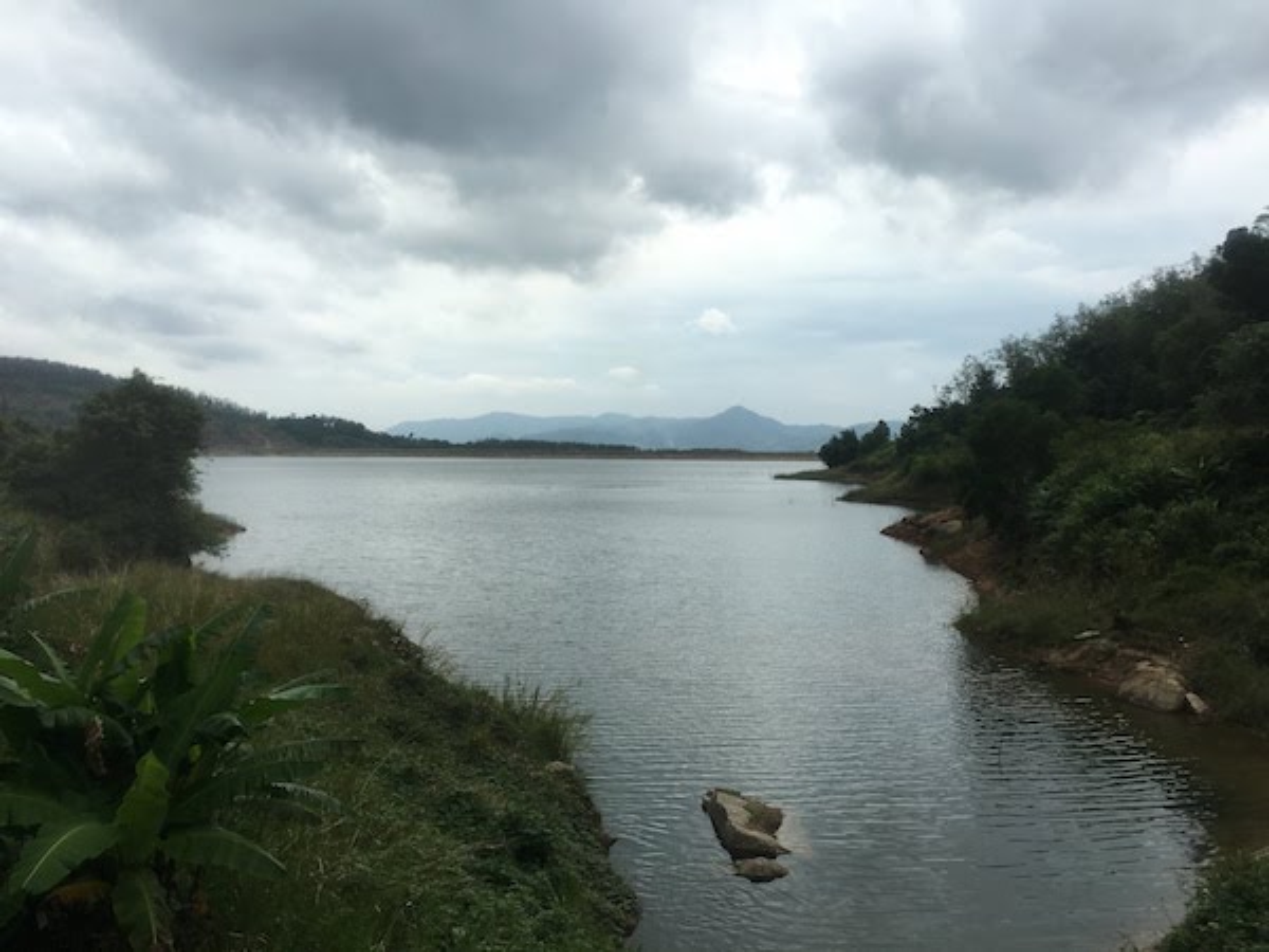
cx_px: 634
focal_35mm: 29
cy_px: 476
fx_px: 1063
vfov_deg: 48.2
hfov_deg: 61.7
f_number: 2.2
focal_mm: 4.15
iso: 25
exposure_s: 1/938
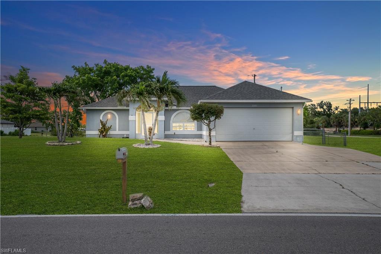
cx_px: 190
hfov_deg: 61.9
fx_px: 317
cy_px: 127
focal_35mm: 30
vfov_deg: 43.6
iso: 100
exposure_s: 1/250
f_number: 8
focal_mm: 20
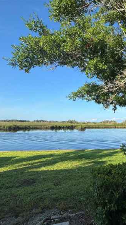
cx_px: 109
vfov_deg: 83.8
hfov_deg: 48.8
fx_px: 125
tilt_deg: +3.2
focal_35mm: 21
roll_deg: -0.9
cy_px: 115
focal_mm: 2.22
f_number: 2.2
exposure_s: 1/1299
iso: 50
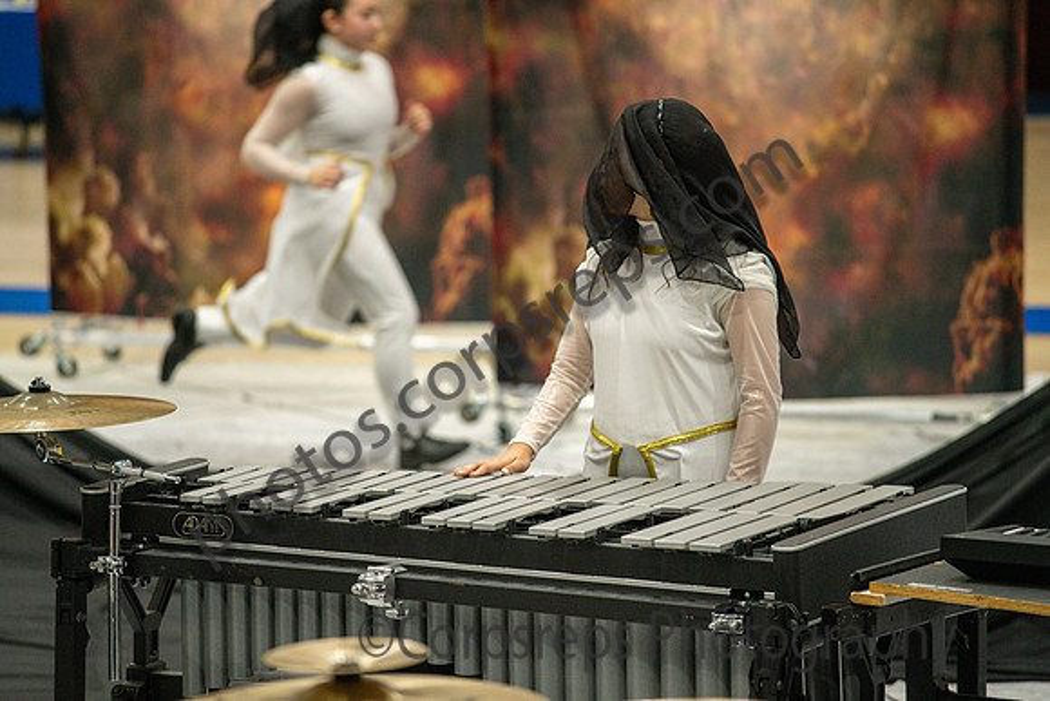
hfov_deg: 10.3
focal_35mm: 200
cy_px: 350
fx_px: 5834
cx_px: 525
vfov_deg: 6.9
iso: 4000
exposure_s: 1/500
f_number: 4
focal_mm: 200
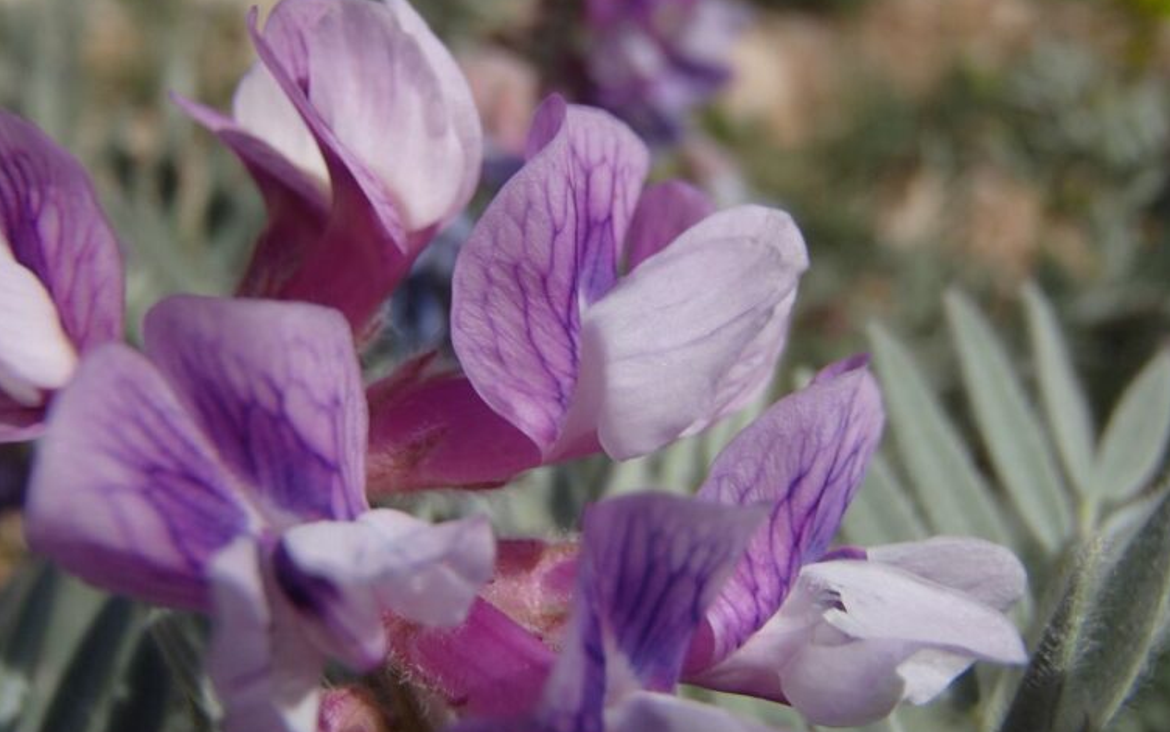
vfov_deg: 32.0
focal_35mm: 40
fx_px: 1276
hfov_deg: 49.3
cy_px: 328
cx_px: 592
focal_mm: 6.64
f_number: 13
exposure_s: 1/250
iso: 100
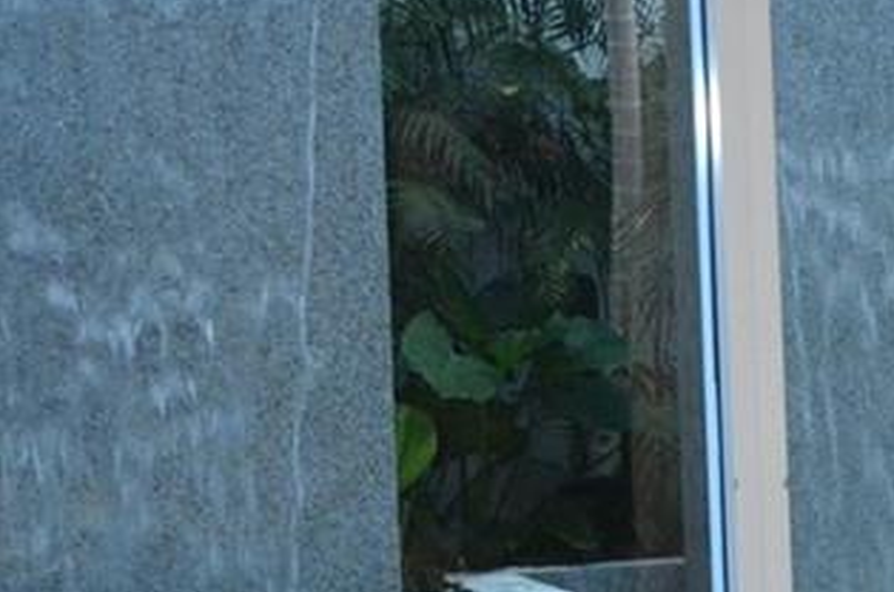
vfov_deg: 8.9
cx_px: 860
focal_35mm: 153
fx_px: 3792
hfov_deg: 13.3
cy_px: 164
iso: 800
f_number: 5.6
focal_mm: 20
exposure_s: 1/60
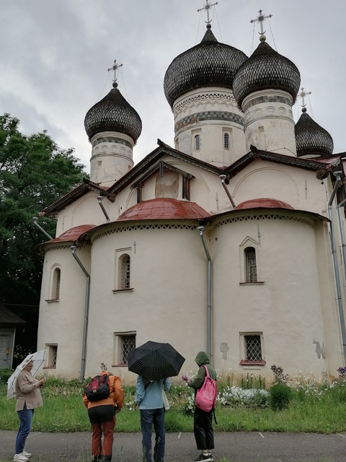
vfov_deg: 65.3
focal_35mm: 27
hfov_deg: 51.4
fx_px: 360
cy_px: 231
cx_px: 173
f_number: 1.8
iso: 50
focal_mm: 5.3
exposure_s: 1/1218
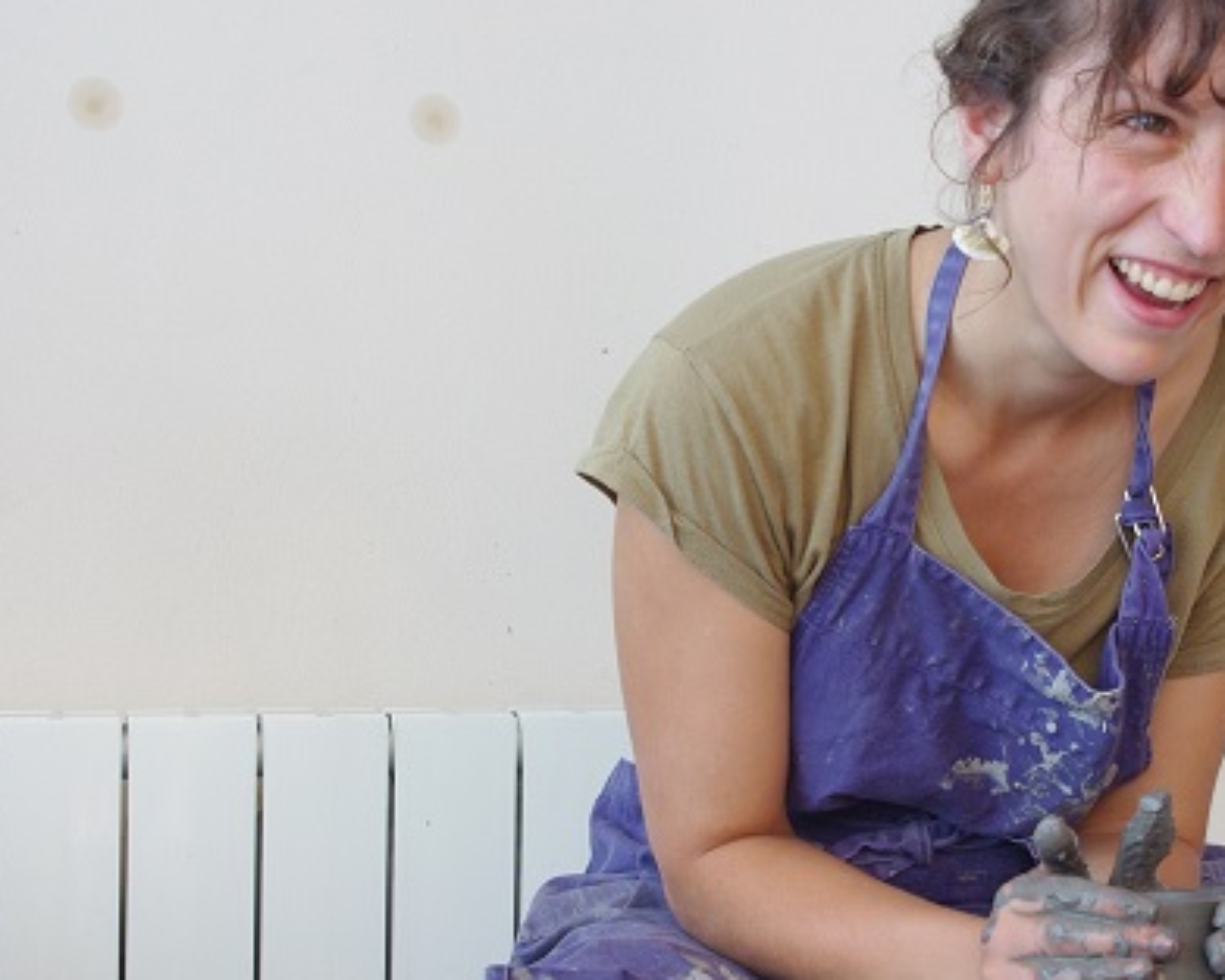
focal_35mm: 75
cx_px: 877
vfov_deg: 20.4
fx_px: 2720
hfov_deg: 25.2
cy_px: 490
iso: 400
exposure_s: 1/50
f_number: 6.3
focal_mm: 30.63
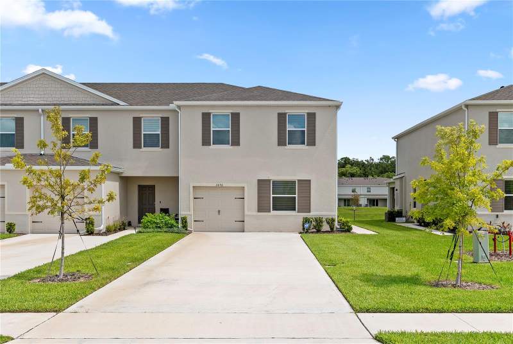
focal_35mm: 34
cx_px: 256
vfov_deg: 38.5
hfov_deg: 55.0
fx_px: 492
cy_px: 172
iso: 640
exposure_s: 1/1250
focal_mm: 34.5
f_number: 7.1
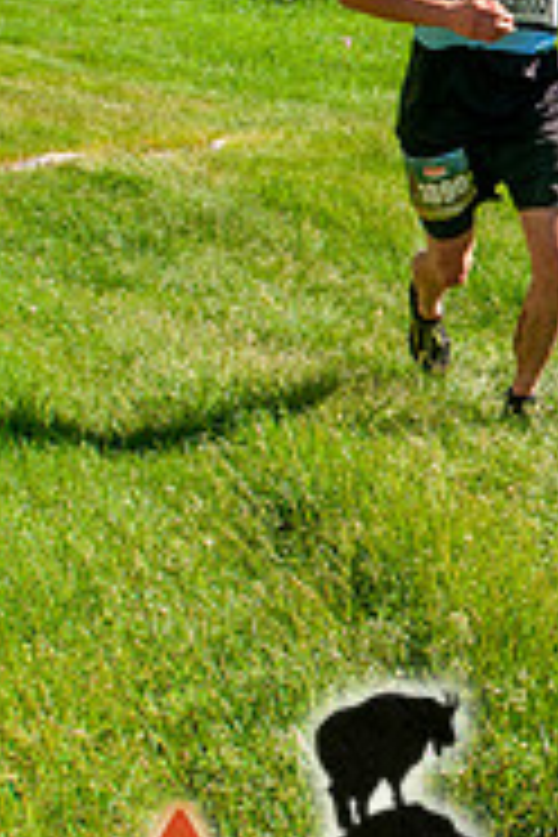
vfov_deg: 23.1
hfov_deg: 15.2
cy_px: 180
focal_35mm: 87
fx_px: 2023
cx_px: 659
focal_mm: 24
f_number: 8
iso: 200
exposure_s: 1/400
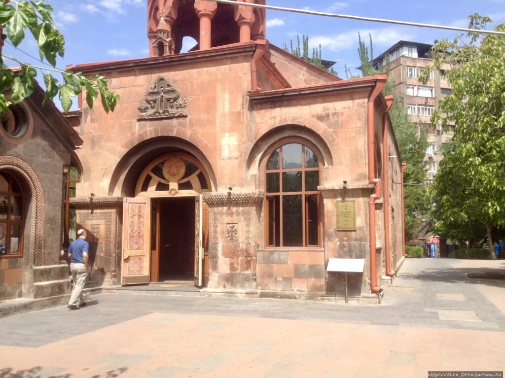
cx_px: 252
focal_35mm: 35
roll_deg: +3.2
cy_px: 189
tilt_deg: +5.9
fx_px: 510
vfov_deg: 40.7
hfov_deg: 52.6
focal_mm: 4.28
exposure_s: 1/951
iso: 50
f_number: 2.4
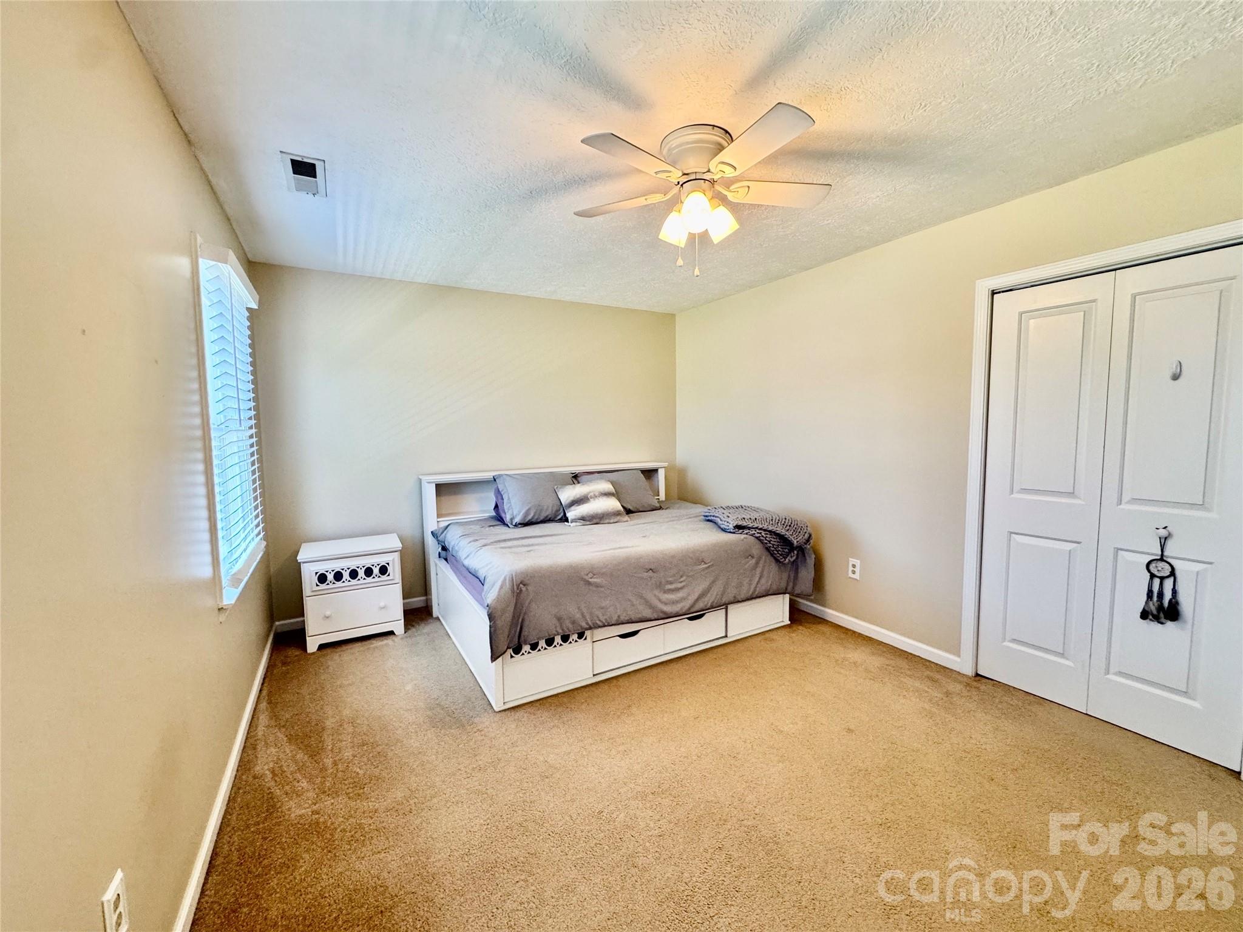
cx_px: 622
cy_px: 466
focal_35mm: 14
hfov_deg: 102.1
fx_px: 503
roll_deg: -0.2
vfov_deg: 85.7
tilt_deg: -4.5
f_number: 2.2
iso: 200
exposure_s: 1/60
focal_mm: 2.22
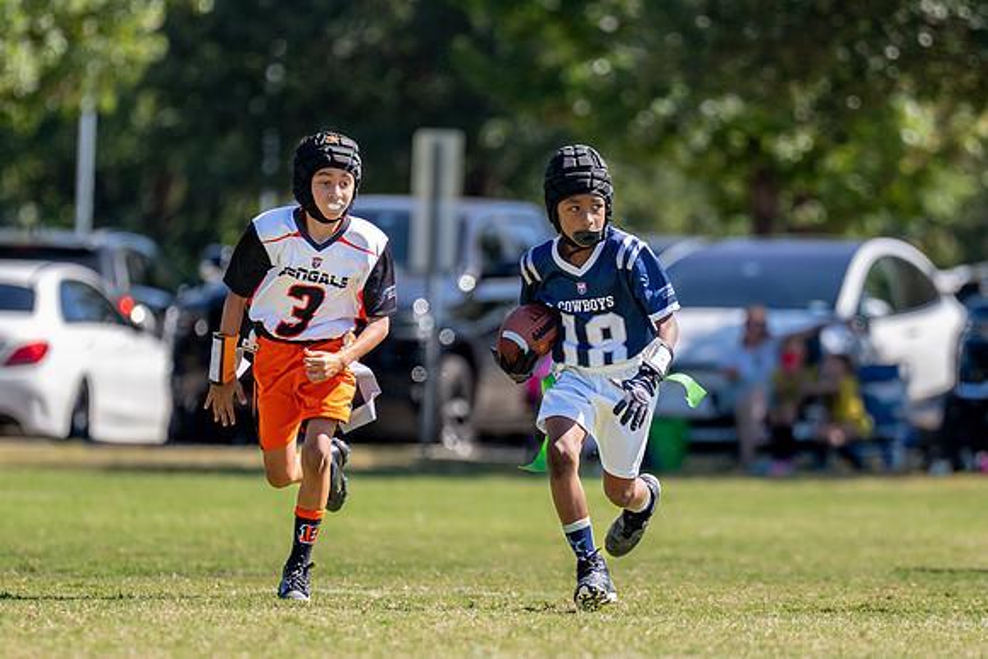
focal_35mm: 451
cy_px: 393
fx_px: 12390
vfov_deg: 3.0
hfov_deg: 4.6
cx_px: 596
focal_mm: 200
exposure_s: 1/2000
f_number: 2.8
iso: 160
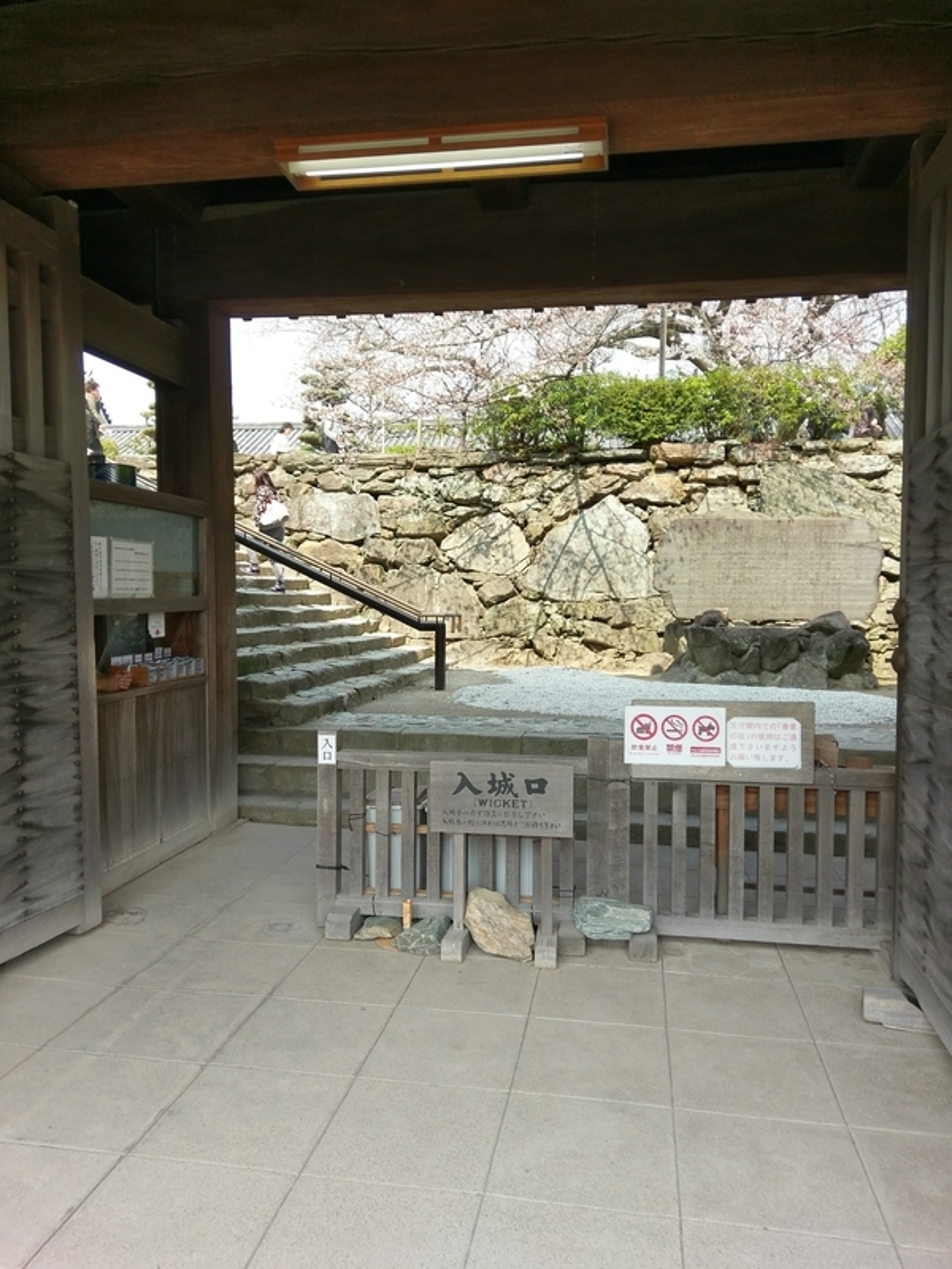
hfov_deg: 53.1
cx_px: 476
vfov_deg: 67.3
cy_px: 634
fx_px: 953
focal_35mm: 26
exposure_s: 1/780
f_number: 1.8
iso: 100
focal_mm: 4.58
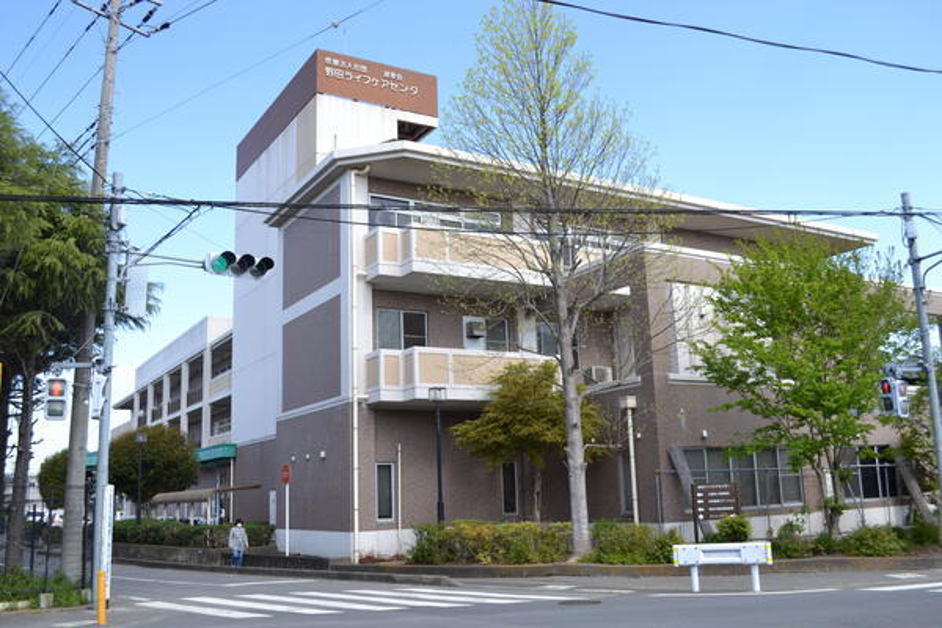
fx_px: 863
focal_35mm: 33
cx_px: 471
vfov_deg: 40.0
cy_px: 314
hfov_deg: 57.2
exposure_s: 1/200
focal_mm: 22
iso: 100
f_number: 6.3
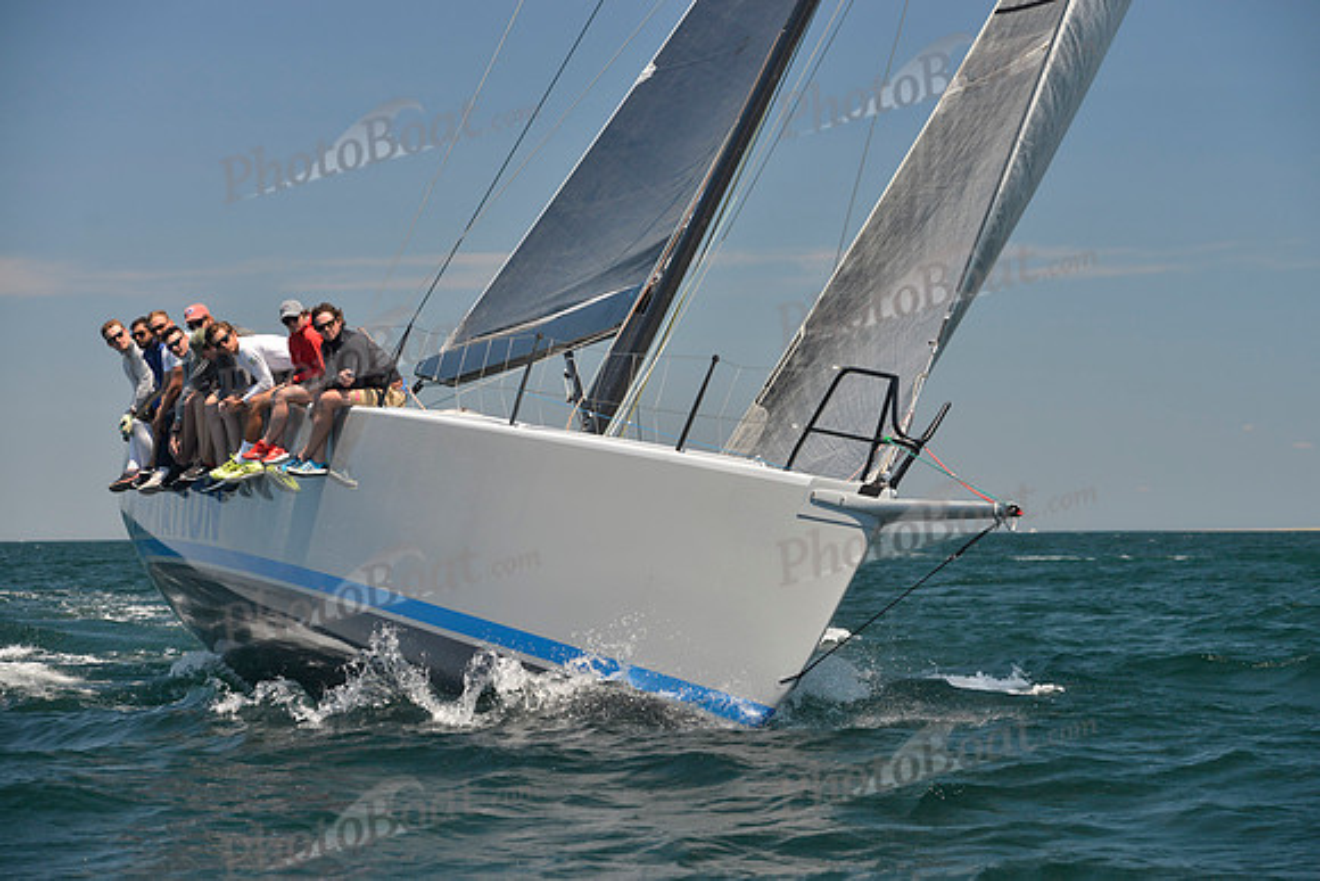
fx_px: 3667
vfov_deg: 13.7
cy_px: 440
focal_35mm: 100
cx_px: 660
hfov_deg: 20.4
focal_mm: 100
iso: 400
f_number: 6.3
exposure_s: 1/800
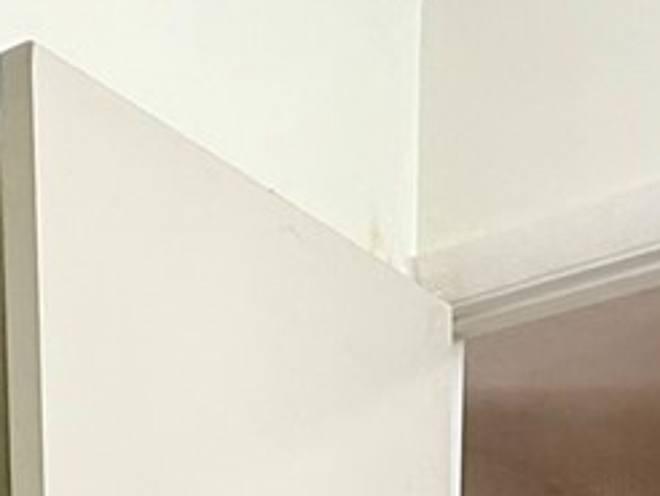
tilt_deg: -9.6
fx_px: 1737
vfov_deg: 12.3
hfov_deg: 21.1
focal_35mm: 91
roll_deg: +1.3
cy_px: 1247
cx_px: 94
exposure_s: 1/120
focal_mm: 2.22
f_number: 2.2
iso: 200
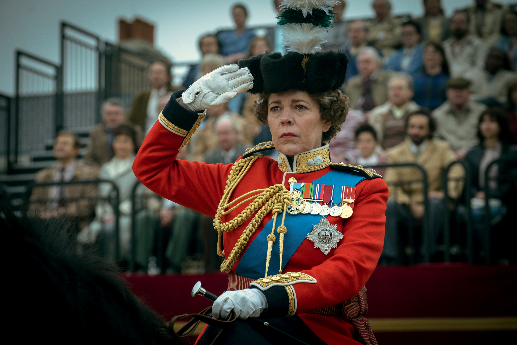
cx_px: 258
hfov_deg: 15.0
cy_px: 172
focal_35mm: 137
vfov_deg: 10.0
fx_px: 1968
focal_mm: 137
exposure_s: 1/320
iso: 800
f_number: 5.6
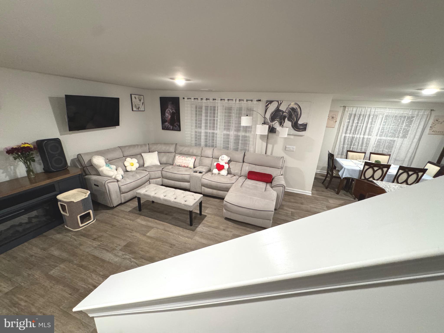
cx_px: 222
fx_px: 180
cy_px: 166
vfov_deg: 85.7
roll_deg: -3.8
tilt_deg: -18.2
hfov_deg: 102.1
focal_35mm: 14
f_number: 2.2
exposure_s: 1/60
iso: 500
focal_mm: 2.22
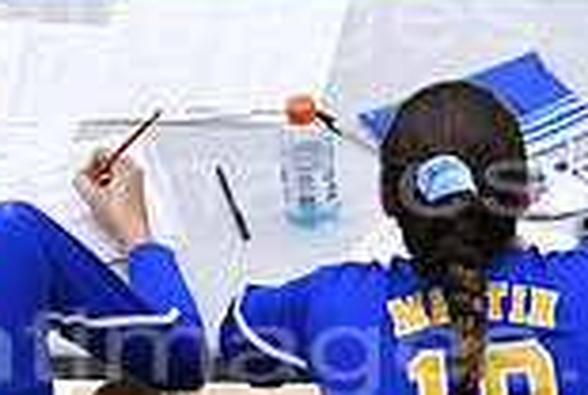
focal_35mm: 392
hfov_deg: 5.2
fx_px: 6415
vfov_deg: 3.5
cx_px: 15
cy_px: 272
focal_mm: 70
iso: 6400
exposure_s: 1/1000
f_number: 3.2
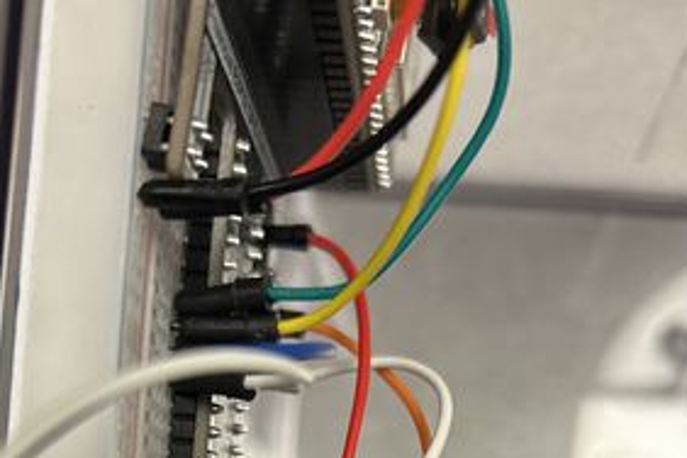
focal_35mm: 55
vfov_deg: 21.3
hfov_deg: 36.2
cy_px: 657
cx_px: 348
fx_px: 1050
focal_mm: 5.7
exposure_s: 1/60
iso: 250
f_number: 1.5
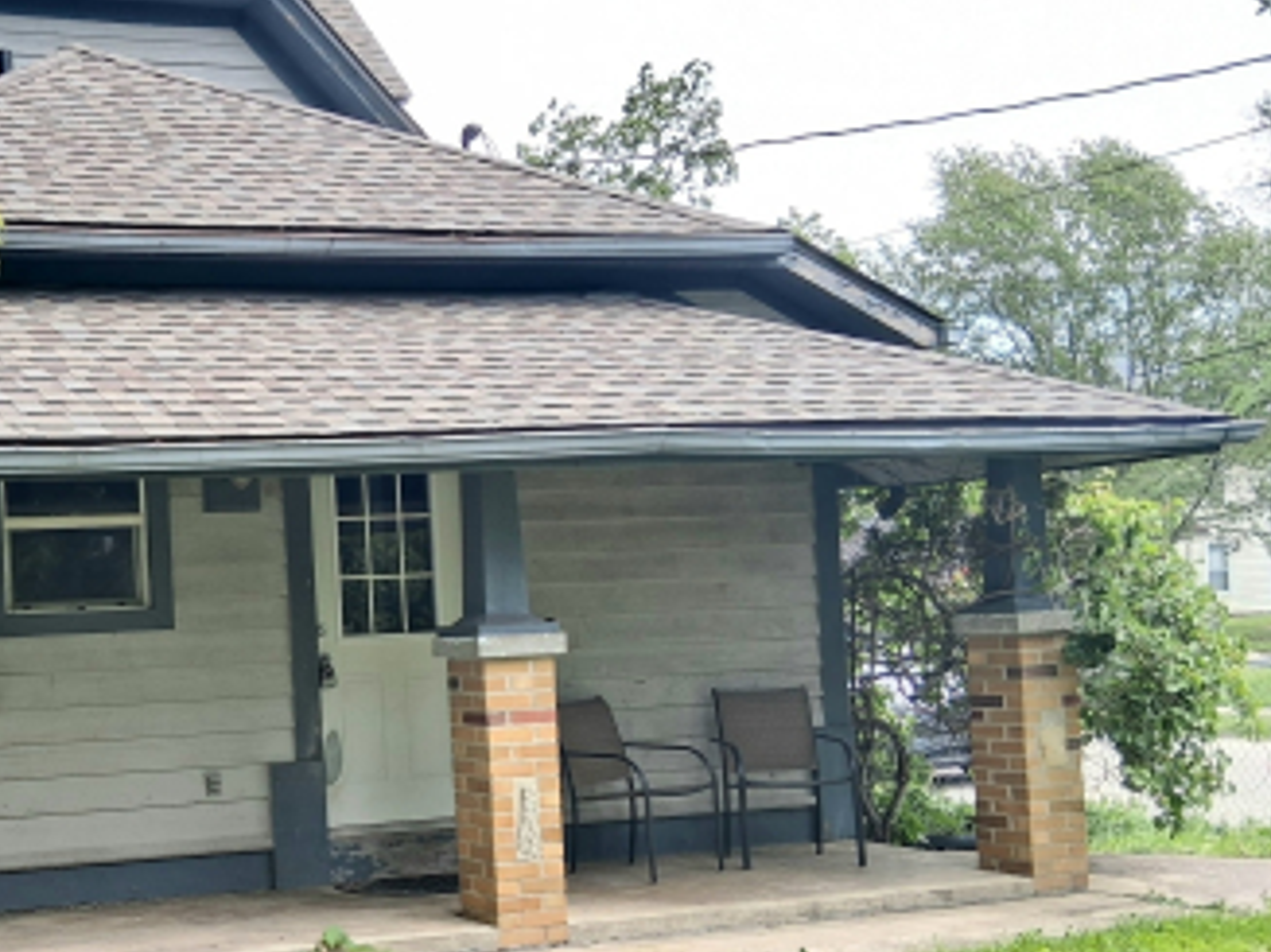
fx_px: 1945
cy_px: 618
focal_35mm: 53
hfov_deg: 33.9
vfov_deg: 27.4
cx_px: 91
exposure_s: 1/100
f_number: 1.8
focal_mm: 3.98
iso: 40
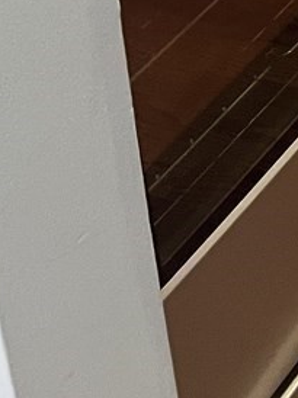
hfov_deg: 8.7
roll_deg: +1.0
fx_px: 1678
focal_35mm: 146
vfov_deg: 11.1
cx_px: 824
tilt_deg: -15.4
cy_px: -601
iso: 160
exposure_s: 1/60
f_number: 1.6
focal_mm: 5.1
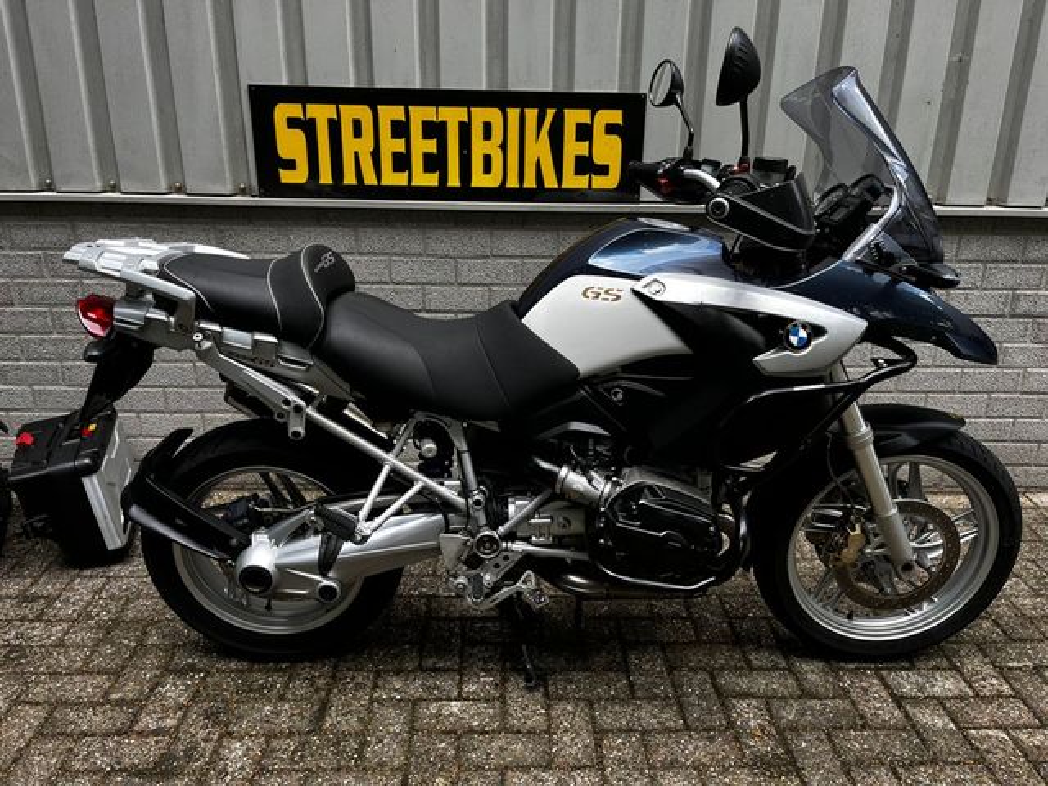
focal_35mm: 26
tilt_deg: -20.1
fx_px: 787
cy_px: 393
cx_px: 524
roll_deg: -0.7
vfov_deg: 53.1
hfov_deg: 67.3
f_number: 1.6
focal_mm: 5.1
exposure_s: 1/121
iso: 40
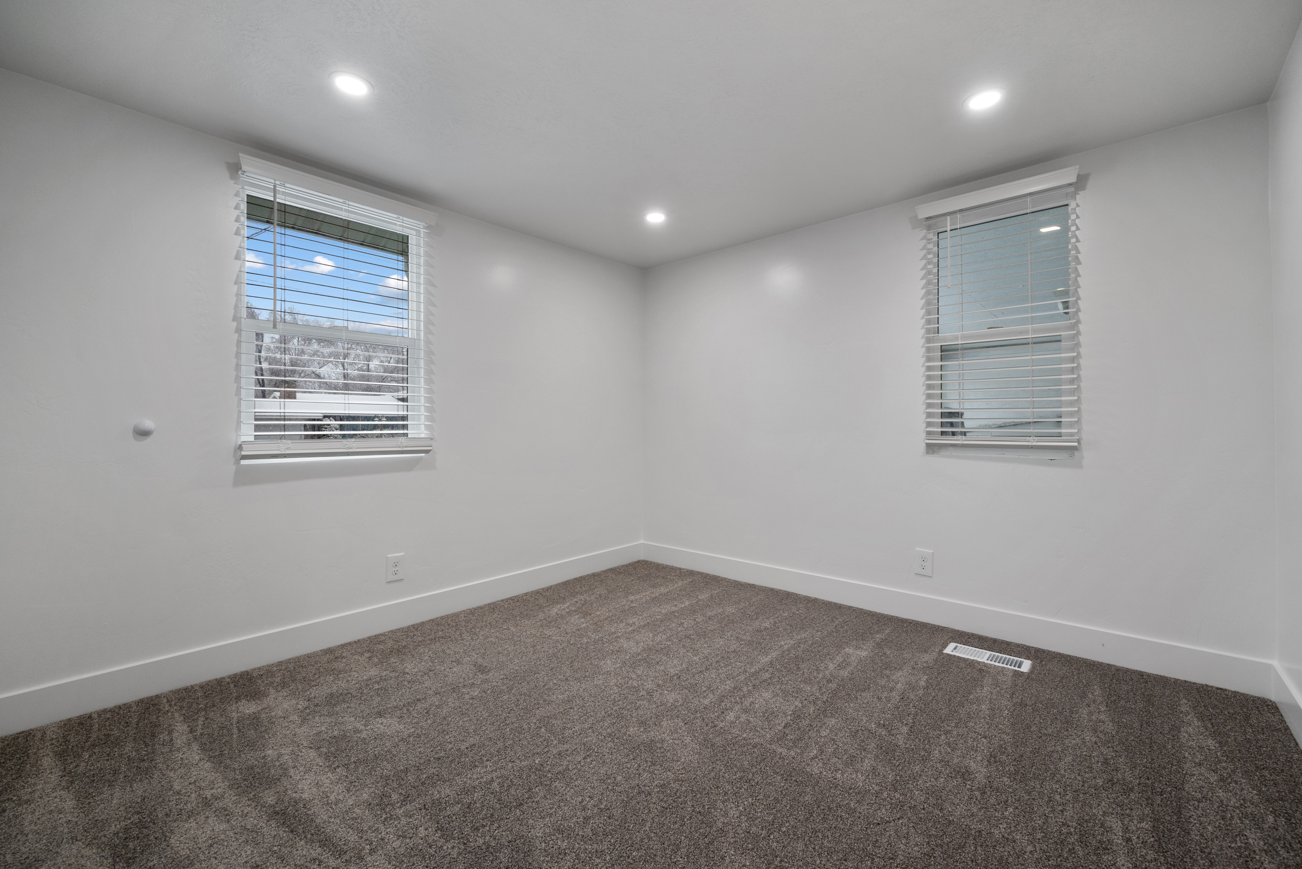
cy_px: 434
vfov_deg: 79.3
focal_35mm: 14
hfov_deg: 102.3
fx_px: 525
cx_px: 651
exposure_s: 1/5
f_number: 8
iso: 500
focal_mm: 14.5
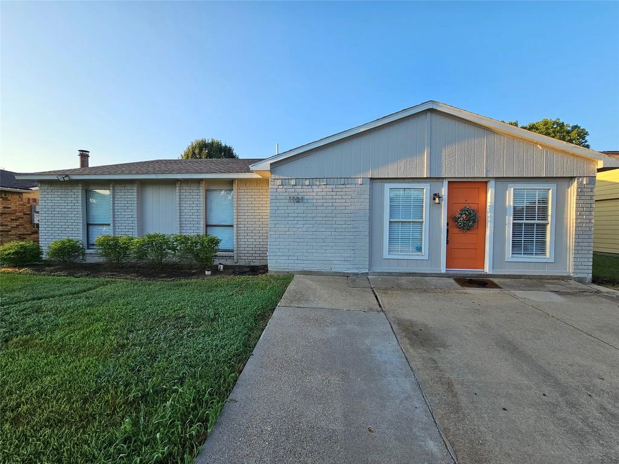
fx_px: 232
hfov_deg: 106.2
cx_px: 310
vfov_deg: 89.9
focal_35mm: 13
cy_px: 232
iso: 50
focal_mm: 2.2
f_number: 2.2
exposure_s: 1/661
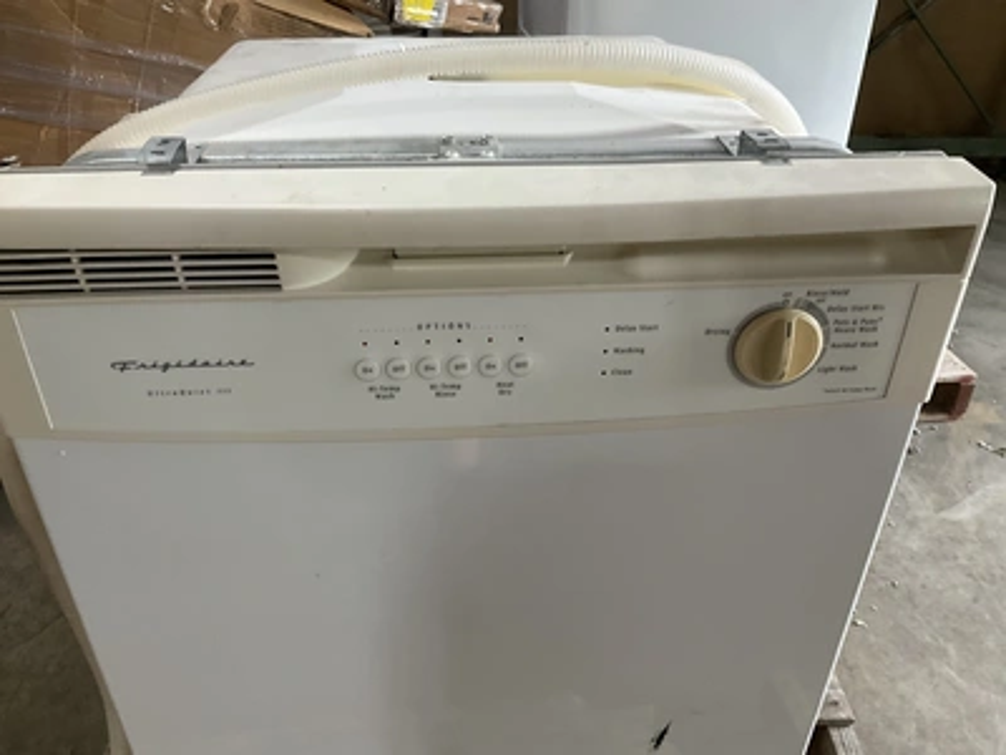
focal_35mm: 29
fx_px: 843
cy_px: 378
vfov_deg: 48.2
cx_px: 503
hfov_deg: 61.7
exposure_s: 1/60
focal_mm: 3
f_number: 1.8
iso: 125
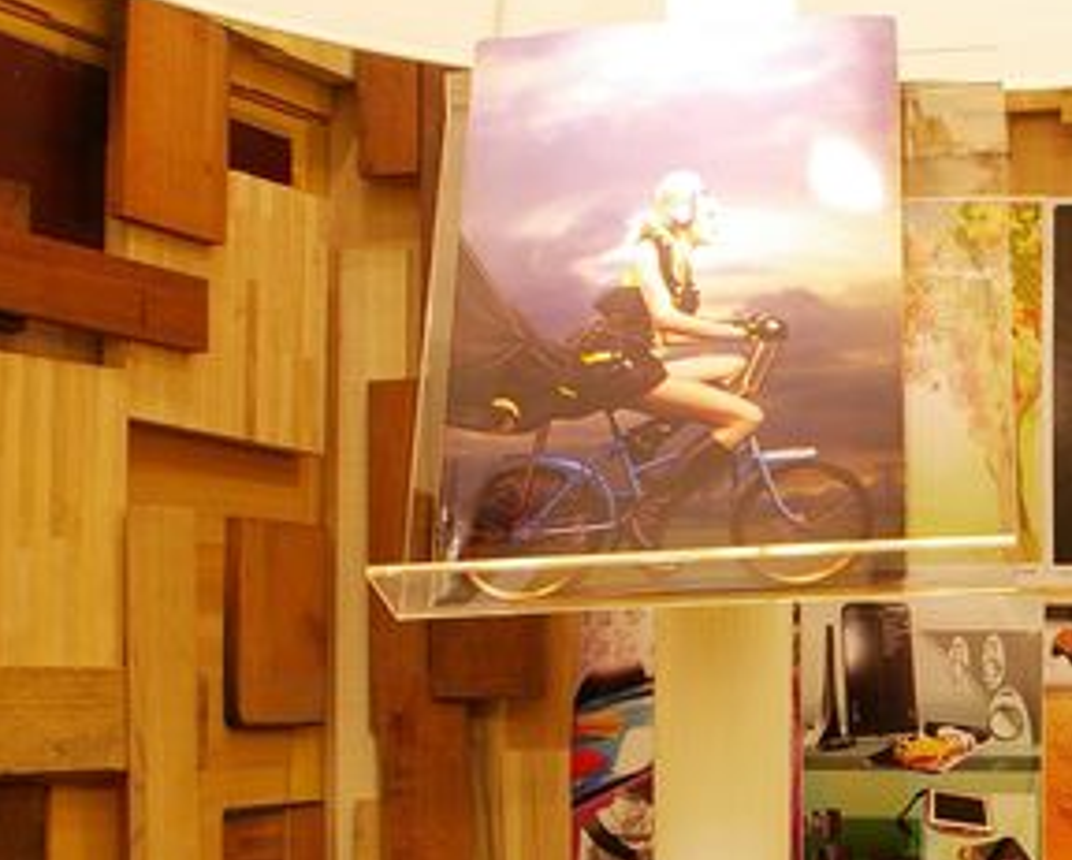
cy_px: 644
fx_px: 2096
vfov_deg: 23.0
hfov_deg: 26.6
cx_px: 1146
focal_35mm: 66
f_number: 11
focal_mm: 18
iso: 200
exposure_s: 1/8
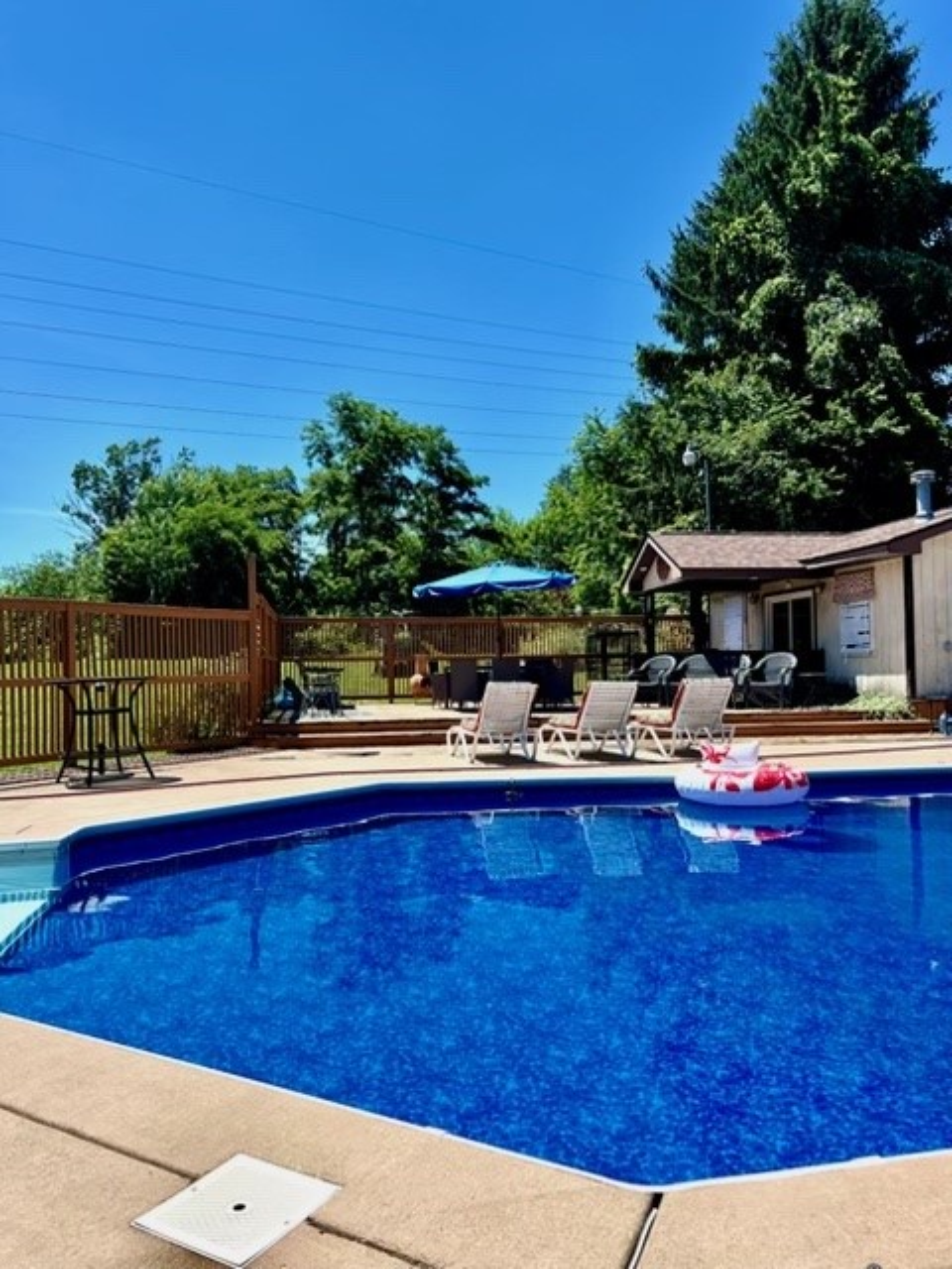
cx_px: 476
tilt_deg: +3.6
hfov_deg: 53.1
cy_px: 634
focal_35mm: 26
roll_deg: +1.3
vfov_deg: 67.3
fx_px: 953
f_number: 1.5
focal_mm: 5.7
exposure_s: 1/3460
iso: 50
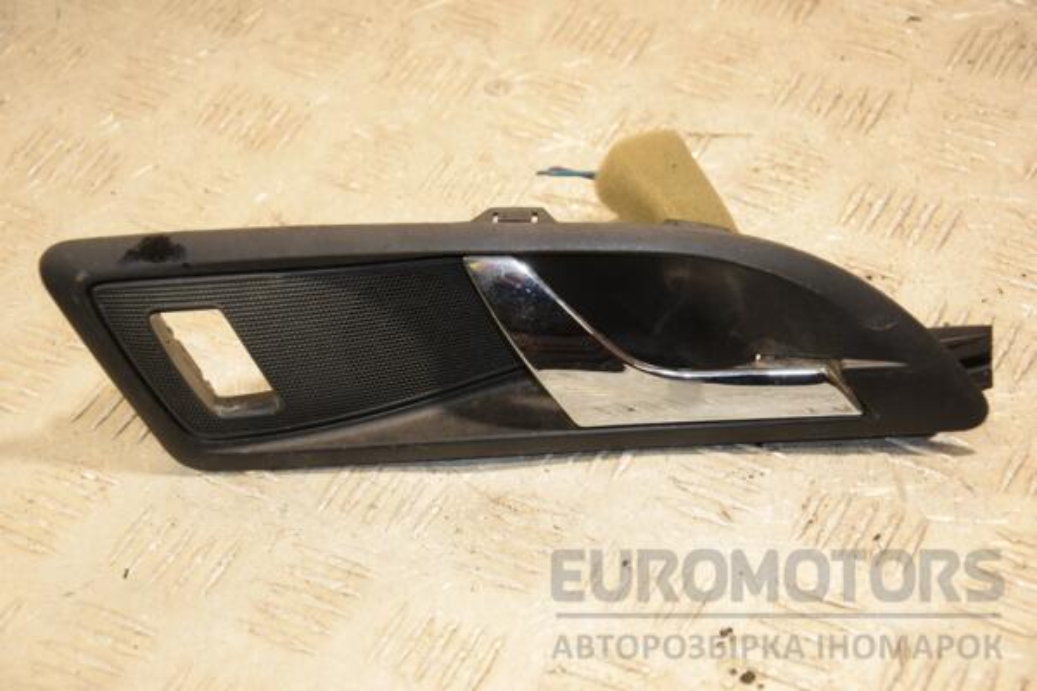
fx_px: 2679
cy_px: 346
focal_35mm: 93
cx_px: 518
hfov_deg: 21.9
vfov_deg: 14.7
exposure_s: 1/160
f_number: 5.3
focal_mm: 62
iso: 800
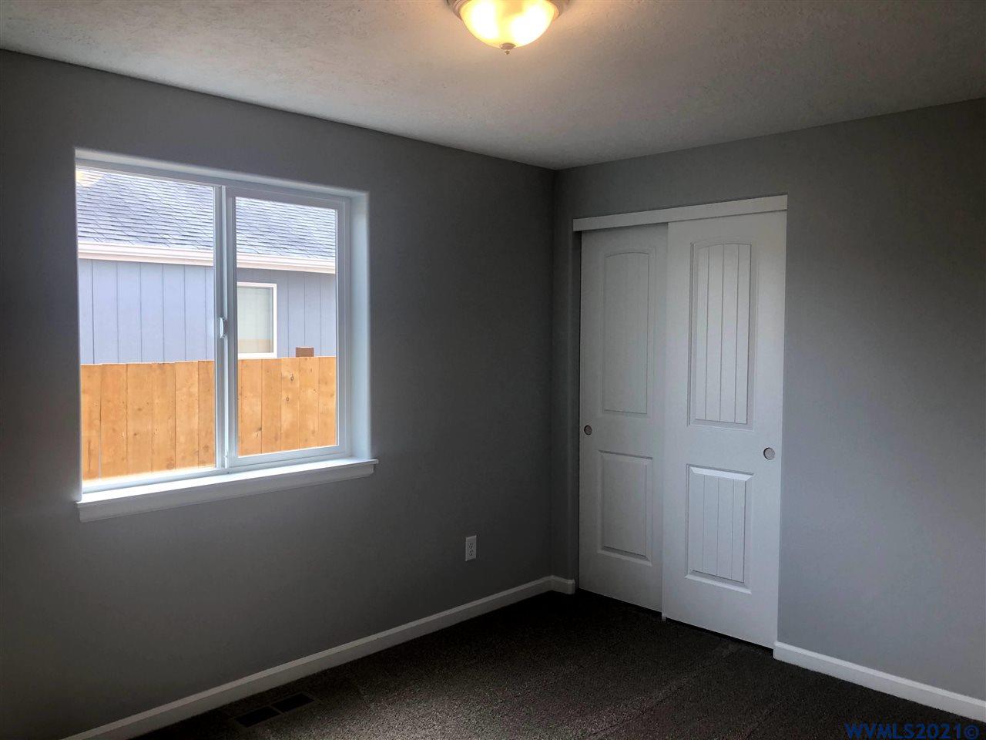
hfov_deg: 63.4
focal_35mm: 28
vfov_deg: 49.7
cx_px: 493
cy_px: 370
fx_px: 798
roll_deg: -0.5
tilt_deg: -4.6
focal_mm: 3.99
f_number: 1.8
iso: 40
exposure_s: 1/120
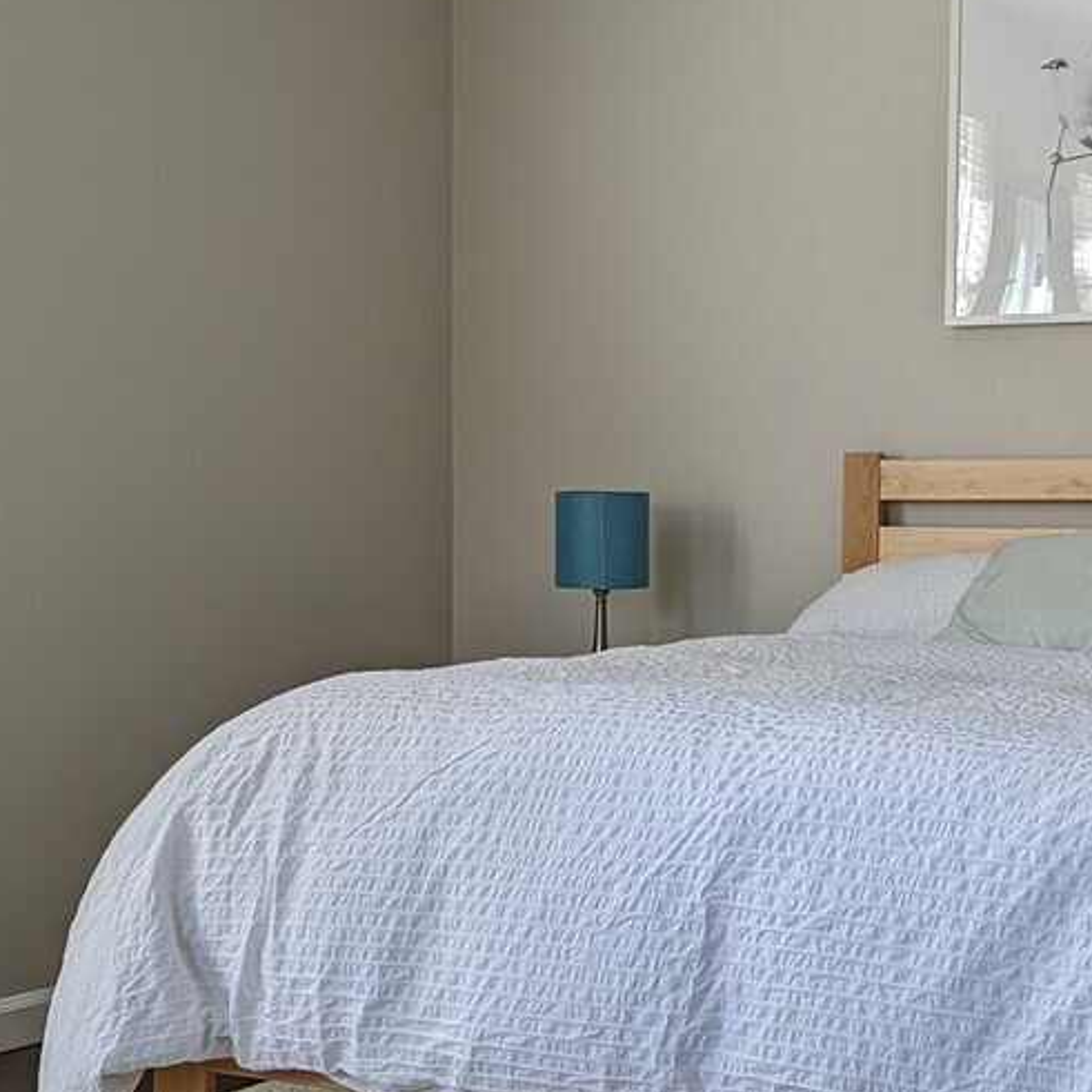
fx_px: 2463
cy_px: 628
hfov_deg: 25.0
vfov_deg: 25.0
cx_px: 663
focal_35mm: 69
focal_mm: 6.81
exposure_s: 1/266
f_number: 1.85
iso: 47
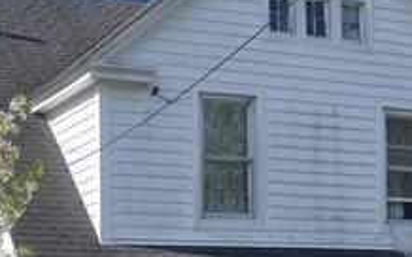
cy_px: 295
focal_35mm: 101
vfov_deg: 12.7
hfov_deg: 20.5
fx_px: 1133
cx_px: 283
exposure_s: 1/200
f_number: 7.1
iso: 100
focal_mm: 30
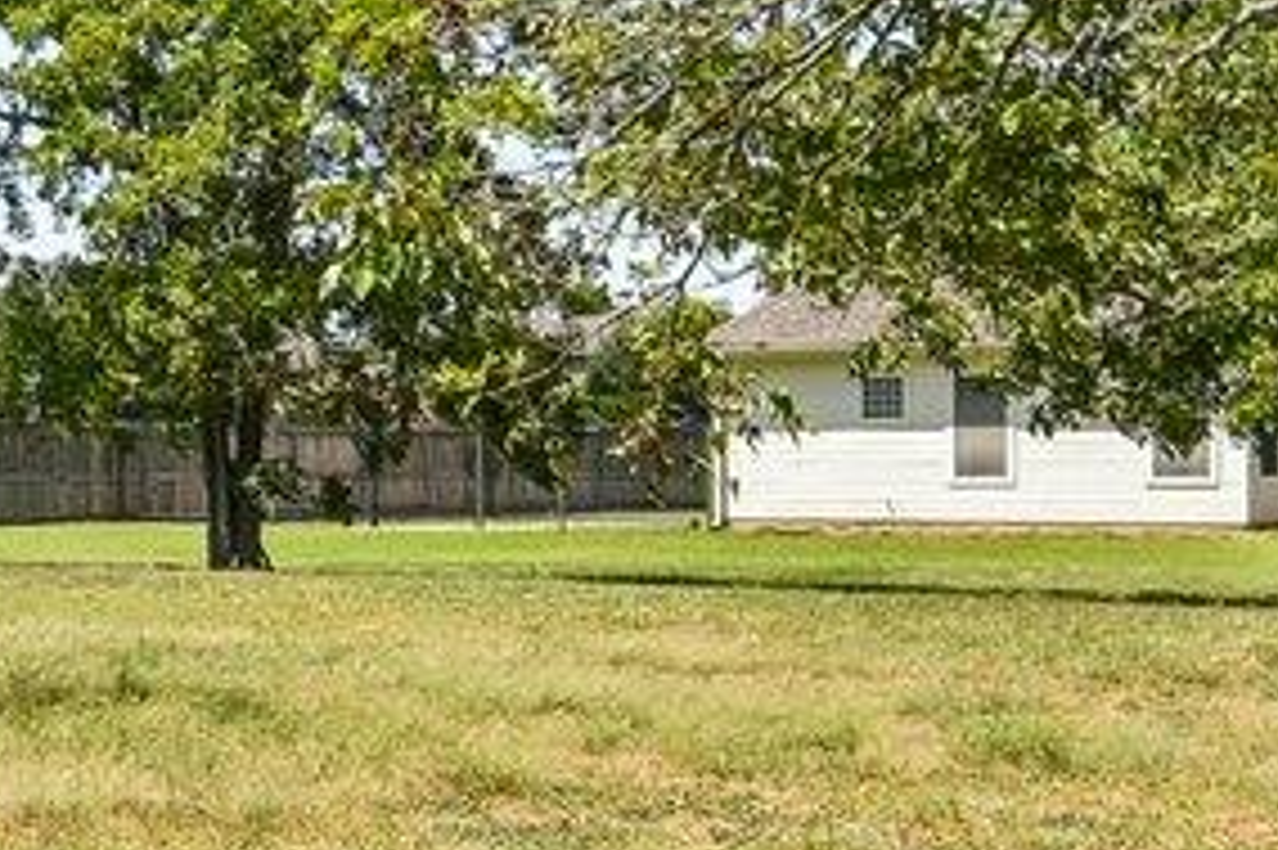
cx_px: -706
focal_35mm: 101
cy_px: 483
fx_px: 3583
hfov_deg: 17.8
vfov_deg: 13.5
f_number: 8
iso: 100
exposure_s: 1/250
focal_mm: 14
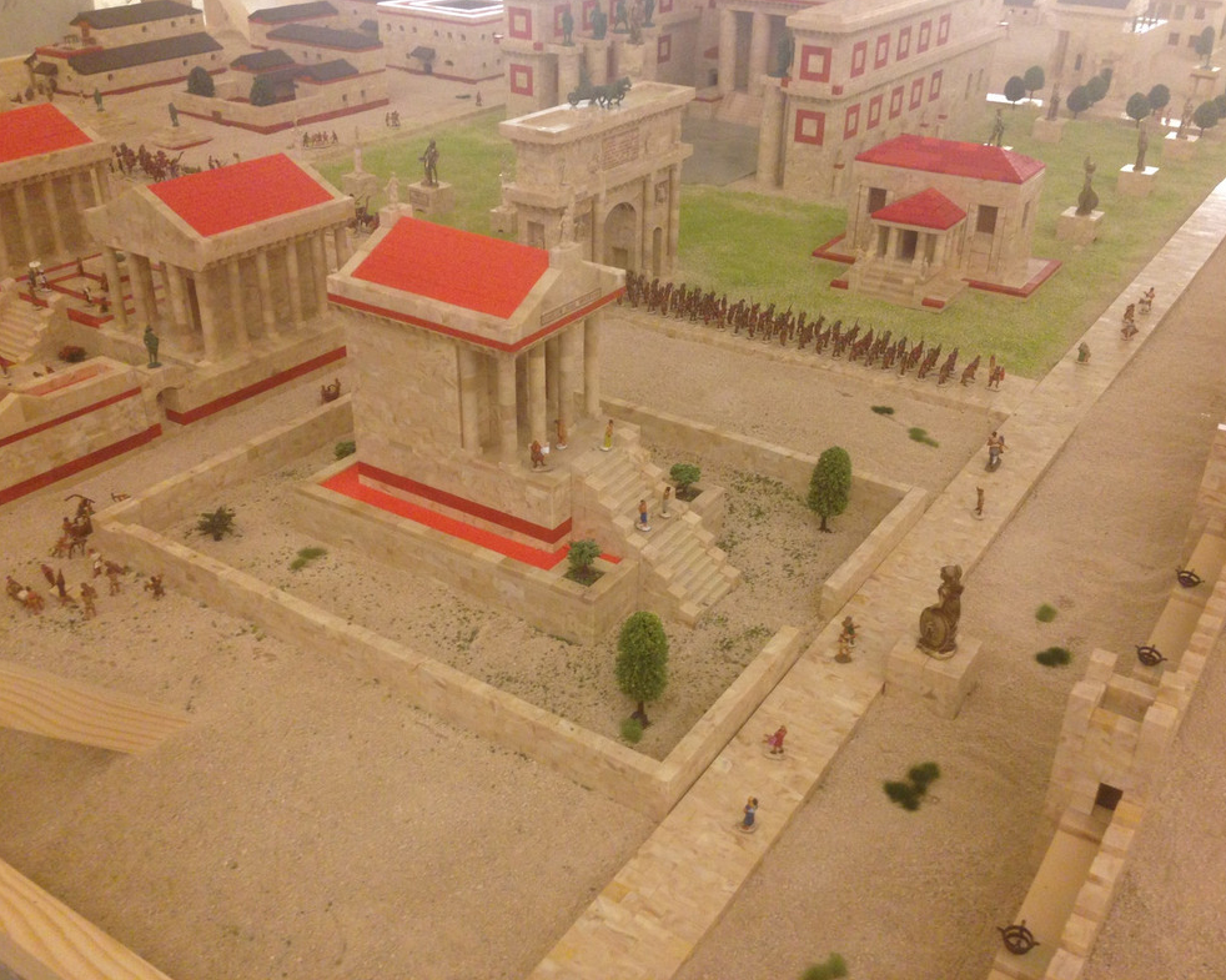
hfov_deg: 51.5
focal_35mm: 35
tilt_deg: -28.2
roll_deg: -1.4
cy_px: 482
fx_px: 1270
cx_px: 642
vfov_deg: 42.2
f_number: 2.4
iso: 160
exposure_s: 1/20
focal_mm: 4.12
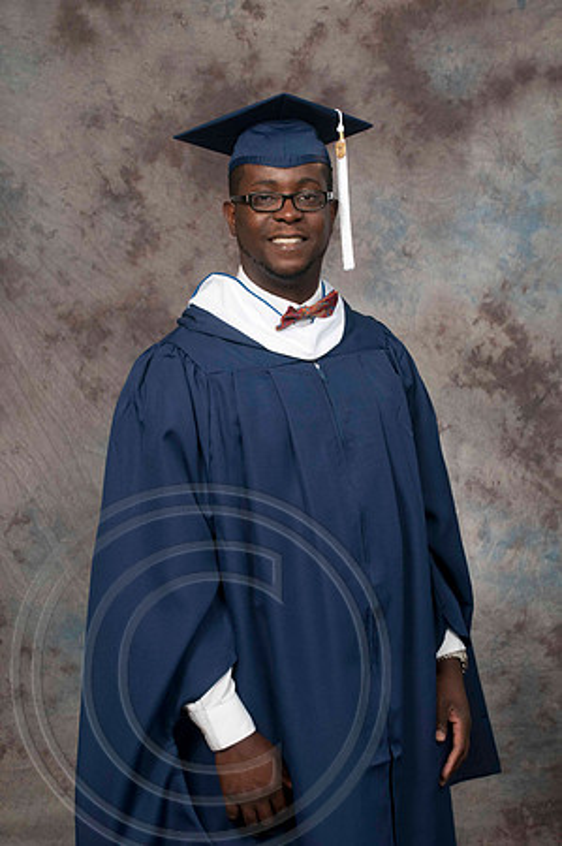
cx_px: 281
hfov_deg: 20.6
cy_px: 423
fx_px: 1549
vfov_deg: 30.5
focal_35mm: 66
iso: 200
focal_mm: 44
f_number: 5.6
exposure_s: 1/125
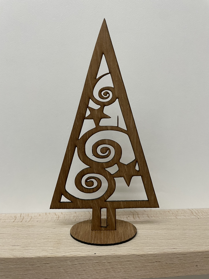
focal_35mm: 26
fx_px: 209
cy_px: 140
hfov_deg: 53.1
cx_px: 104
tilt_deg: -6.9
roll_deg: +0.1
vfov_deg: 67.3
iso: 100
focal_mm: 4.2
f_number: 1.6
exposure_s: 1/50
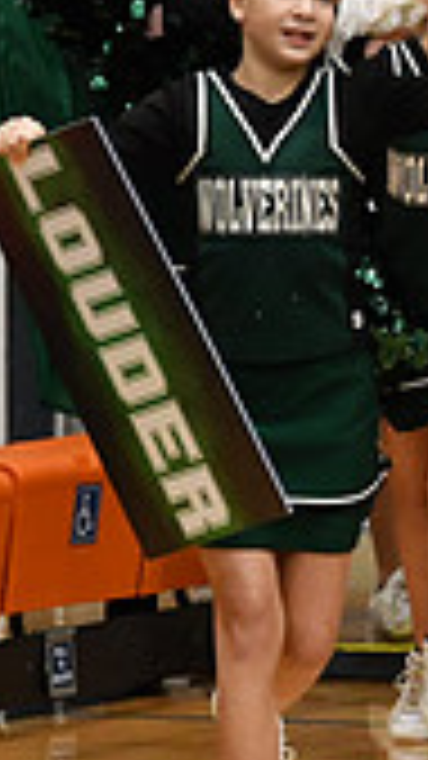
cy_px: 263
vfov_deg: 2.4
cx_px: 1298
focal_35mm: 917
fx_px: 18510
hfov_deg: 1.3
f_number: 2.8
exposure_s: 1/800
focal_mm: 170
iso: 4000
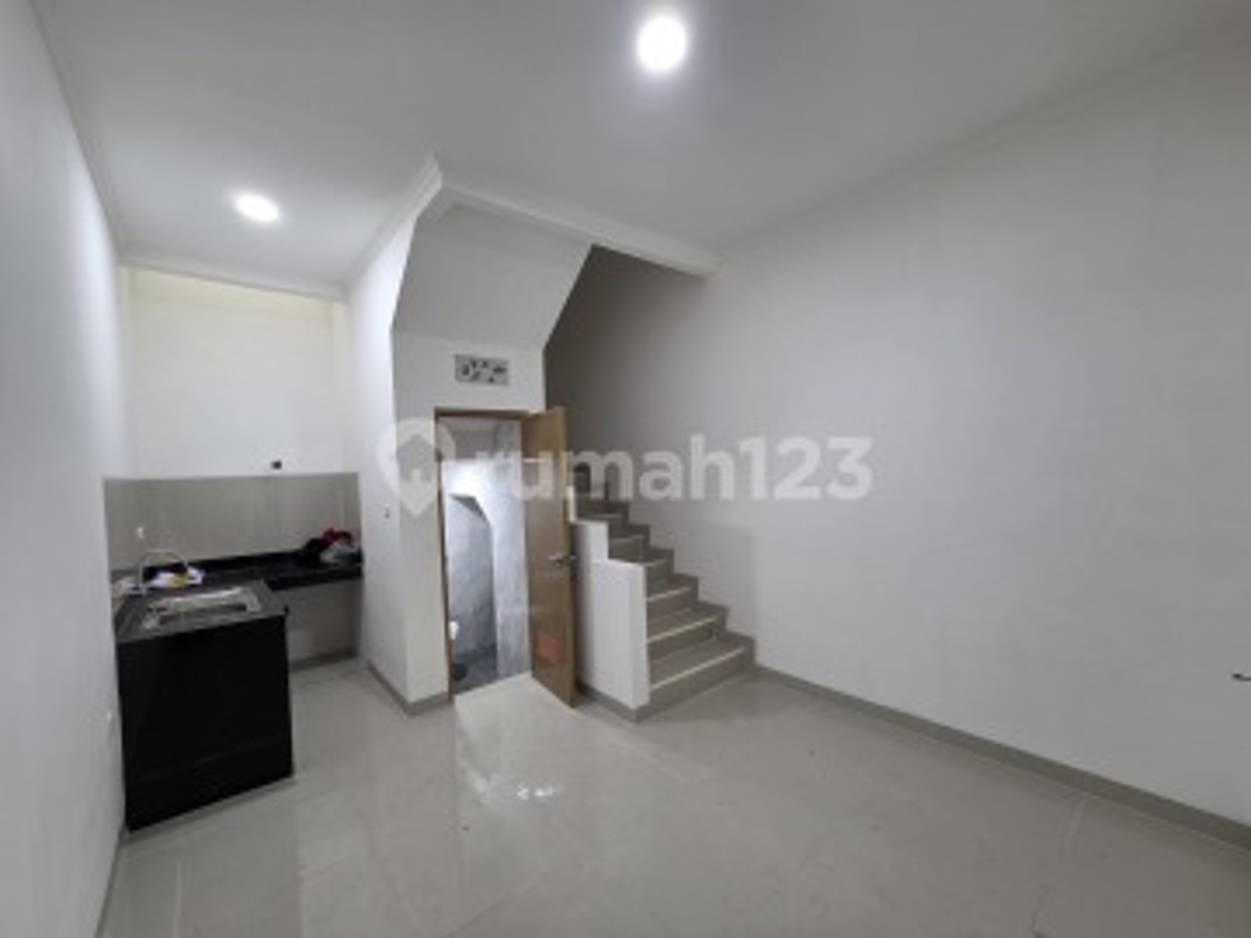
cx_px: 626
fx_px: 470
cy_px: 469
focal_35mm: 13
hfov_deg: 106.2
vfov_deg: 89.9
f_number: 2.2
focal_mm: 2.2
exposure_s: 1/50
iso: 160
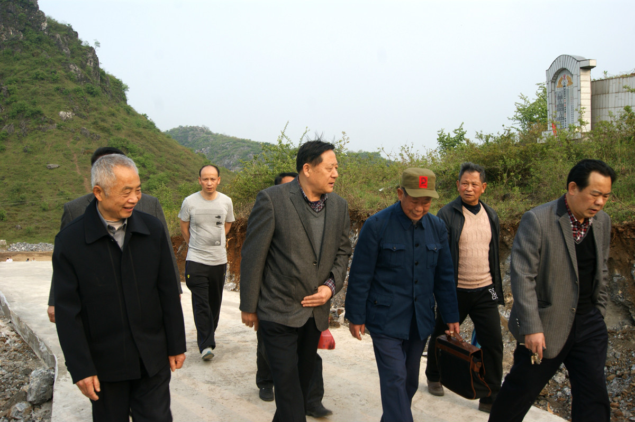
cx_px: 318
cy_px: 211
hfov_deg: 57.2
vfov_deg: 39.9
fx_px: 582
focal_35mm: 33
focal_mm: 22
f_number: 10
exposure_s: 1/80
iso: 100
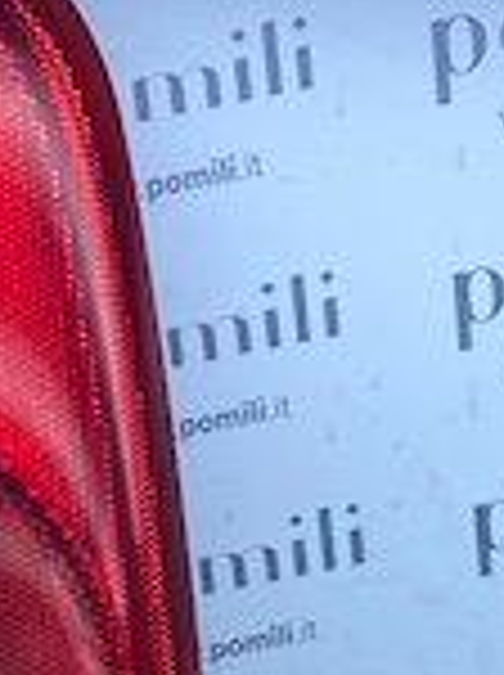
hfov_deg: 13.1
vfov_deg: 14.7
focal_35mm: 111
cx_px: -9
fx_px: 2161
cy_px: 1332
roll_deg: +0.1
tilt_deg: -23.2
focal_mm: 4.25
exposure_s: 1/1135
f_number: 1.8
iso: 32
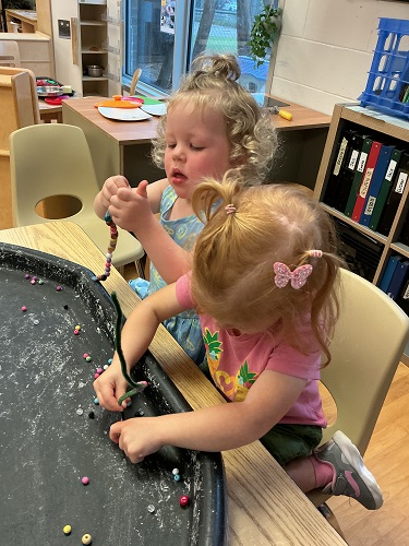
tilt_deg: -32.5
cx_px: 204
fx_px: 457
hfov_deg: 48.2
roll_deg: -6.5
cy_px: 273
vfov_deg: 61.7
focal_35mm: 29
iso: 160
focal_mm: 3
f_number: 1.8
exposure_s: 1/60
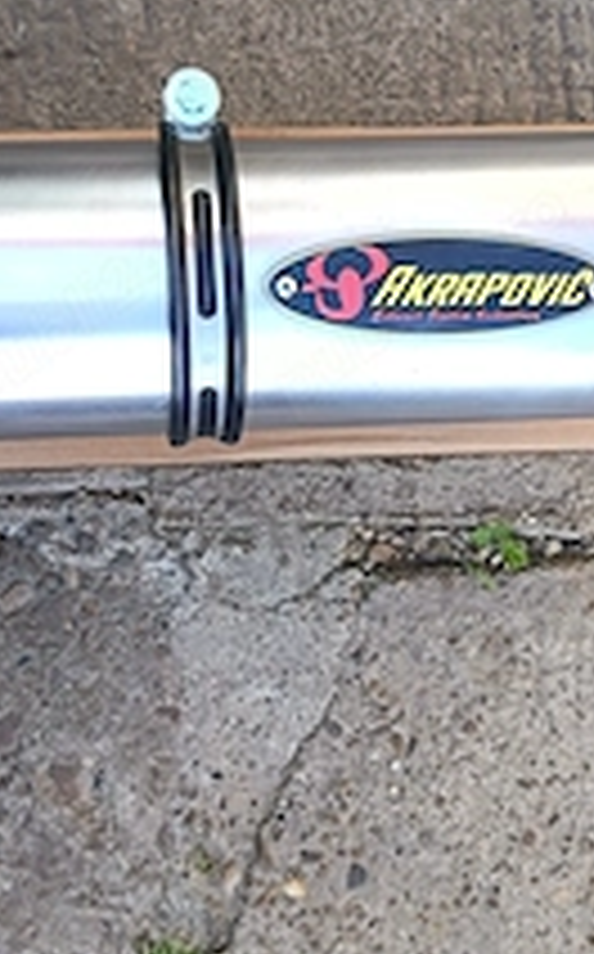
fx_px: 1247
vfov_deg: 41.6
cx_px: 261
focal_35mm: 48
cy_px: 374
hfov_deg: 26.8
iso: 164
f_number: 1.75
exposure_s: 1/100
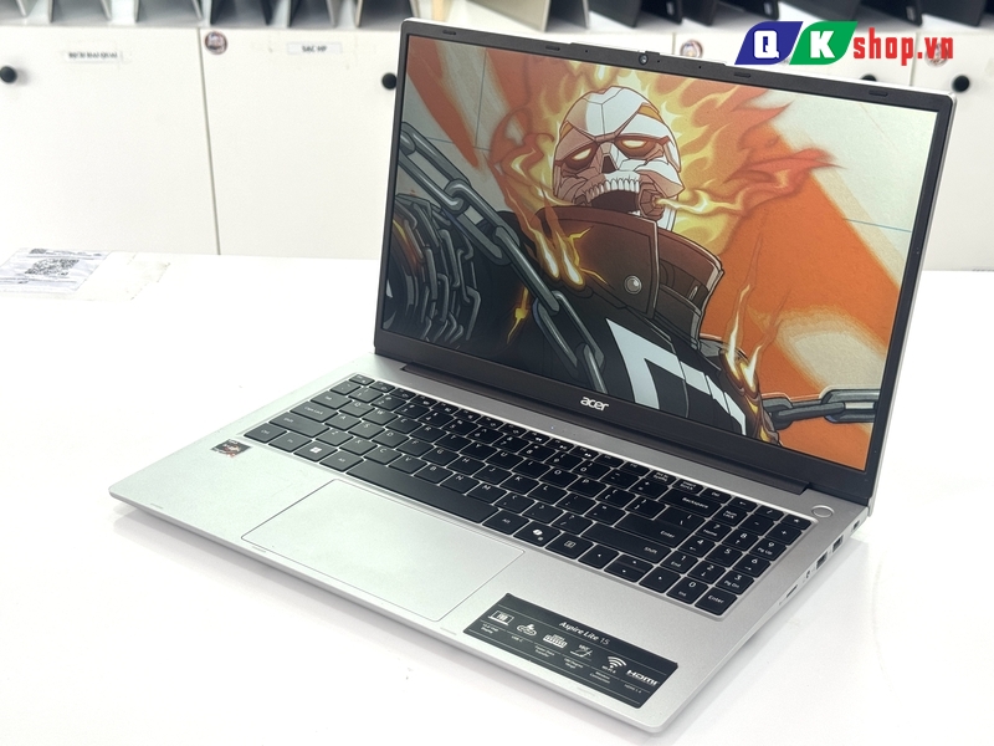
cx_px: 497
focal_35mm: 48
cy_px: 373
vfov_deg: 30.3
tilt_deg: -24.8
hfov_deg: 39.7
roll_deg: +0.8
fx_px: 1378
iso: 50
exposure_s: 1/100
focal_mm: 6.76
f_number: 1.78
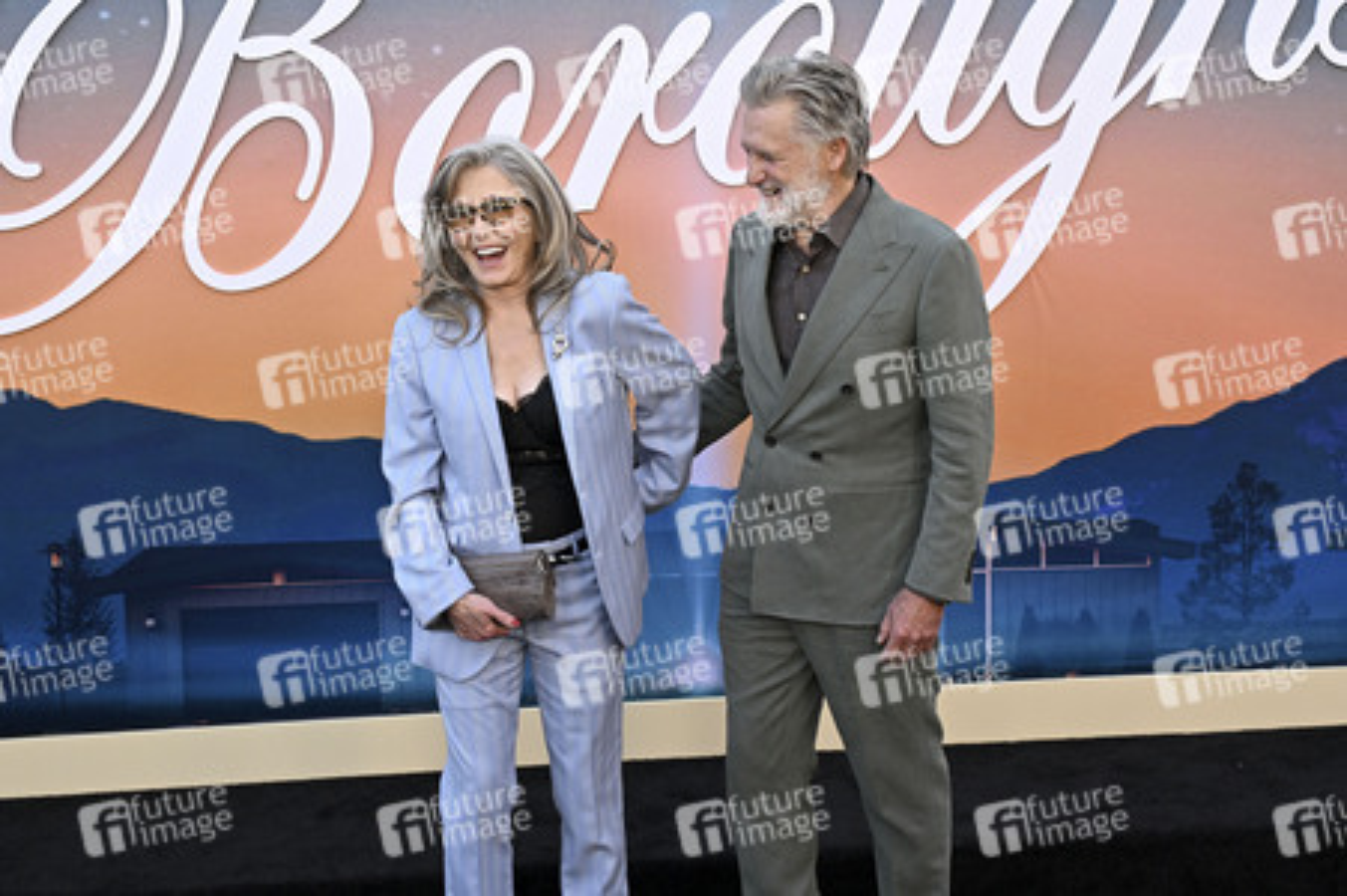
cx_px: 674
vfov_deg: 37.8
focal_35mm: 35
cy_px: 448
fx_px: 1309
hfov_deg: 54.5
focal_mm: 35
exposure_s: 1/320
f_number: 7.1
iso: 800
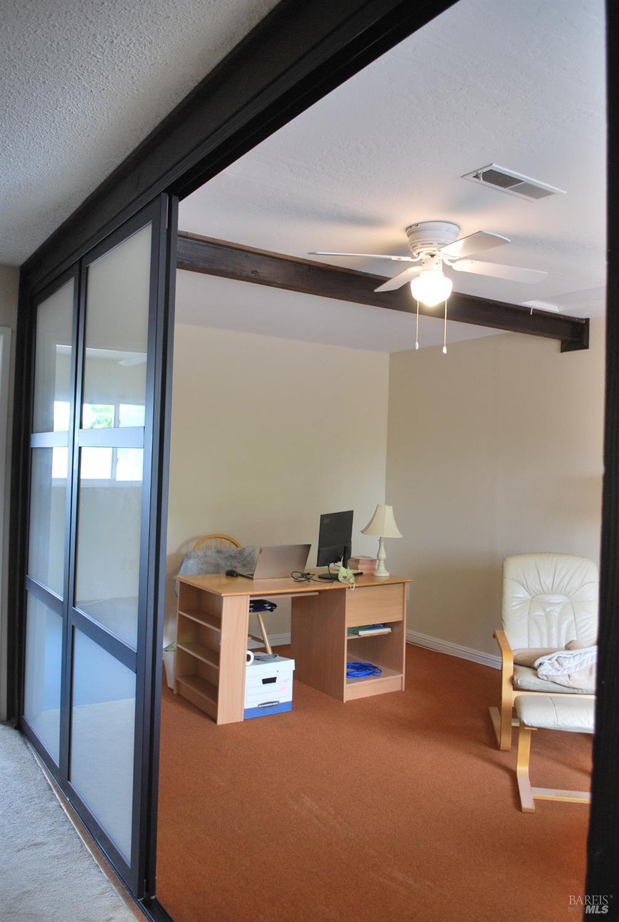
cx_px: 310
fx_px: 693
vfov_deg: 67.3
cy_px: 461
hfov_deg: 48.2
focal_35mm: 27
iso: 360
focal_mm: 18
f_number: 3.5
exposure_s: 1/30
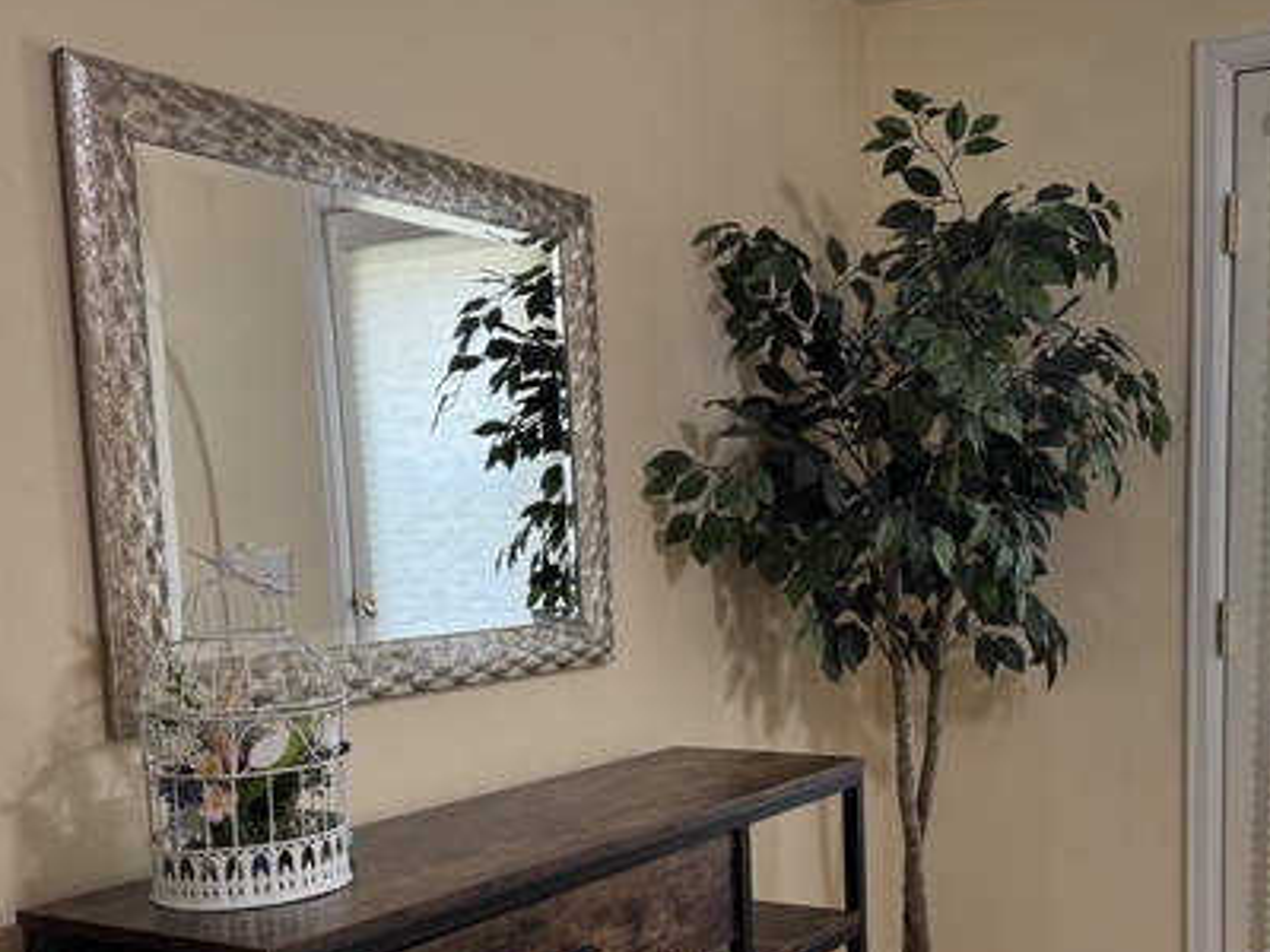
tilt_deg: -7.0
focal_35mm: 40
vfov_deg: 35.3
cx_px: 878
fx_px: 1468
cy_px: 701
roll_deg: +0.7
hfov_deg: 45.8
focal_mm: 6.76
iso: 160
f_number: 1.78
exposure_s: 1/60
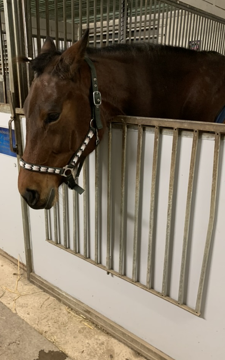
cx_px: 96
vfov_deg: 62.9
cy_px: 176
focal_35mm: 30
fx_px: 294
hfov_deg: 41.7
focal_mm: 4.25
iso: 400
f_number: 1.8
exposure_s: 1/50
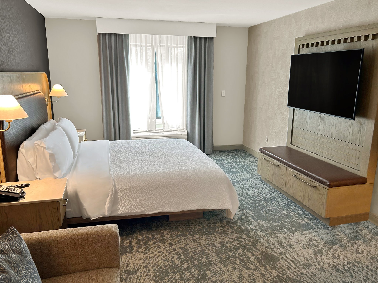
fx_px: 284
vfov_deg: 53.1
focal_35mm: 26
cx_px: 189
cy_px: 142
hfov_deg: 67.3
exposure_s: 1/120
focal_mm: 5.7
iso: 64
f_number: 1.5
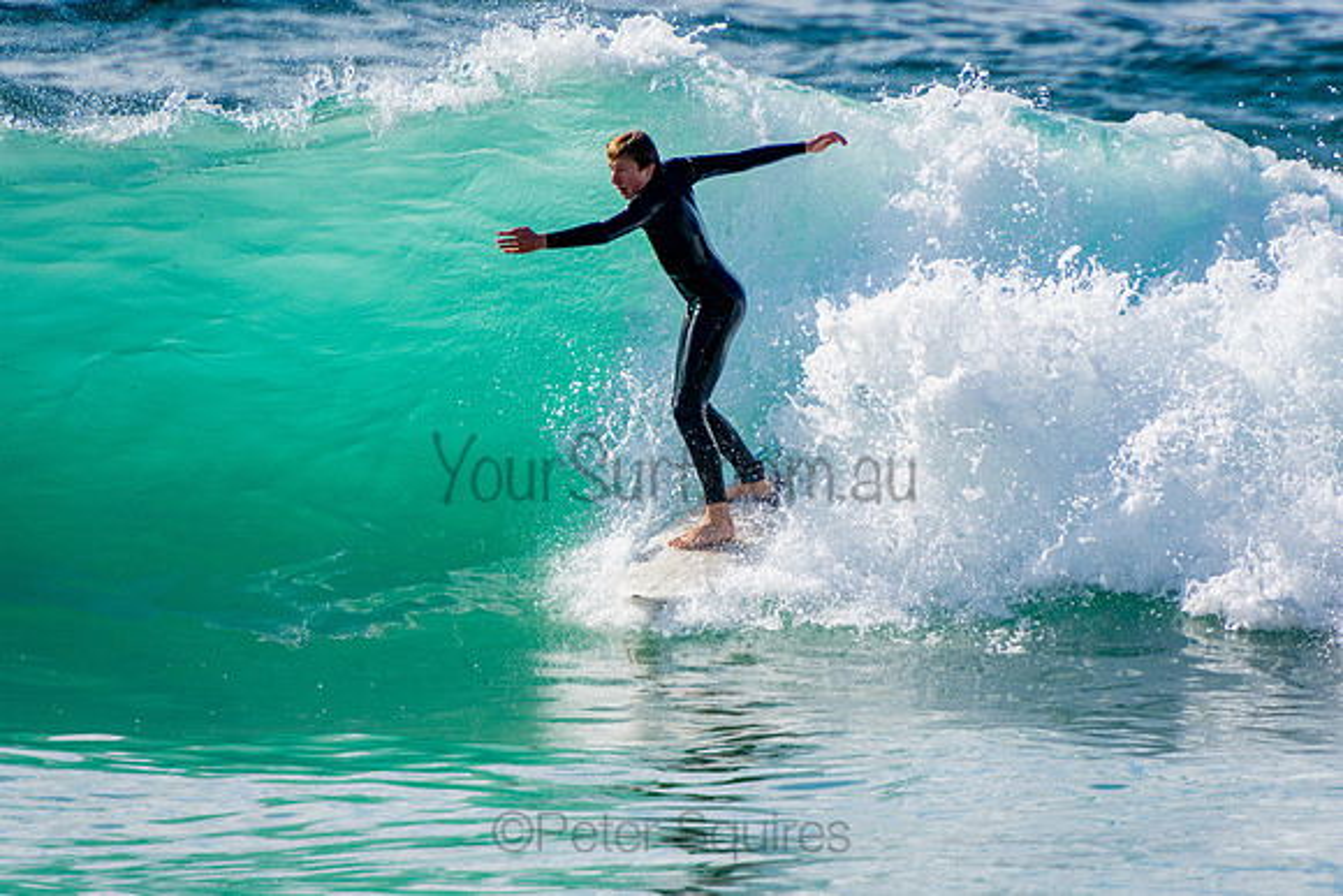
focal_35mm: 600
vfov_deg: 2.3
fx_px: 22388
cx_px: 672
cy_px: 448
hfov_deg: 3.4
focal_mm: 400
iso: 250
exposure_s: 1/2000
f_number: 5.6
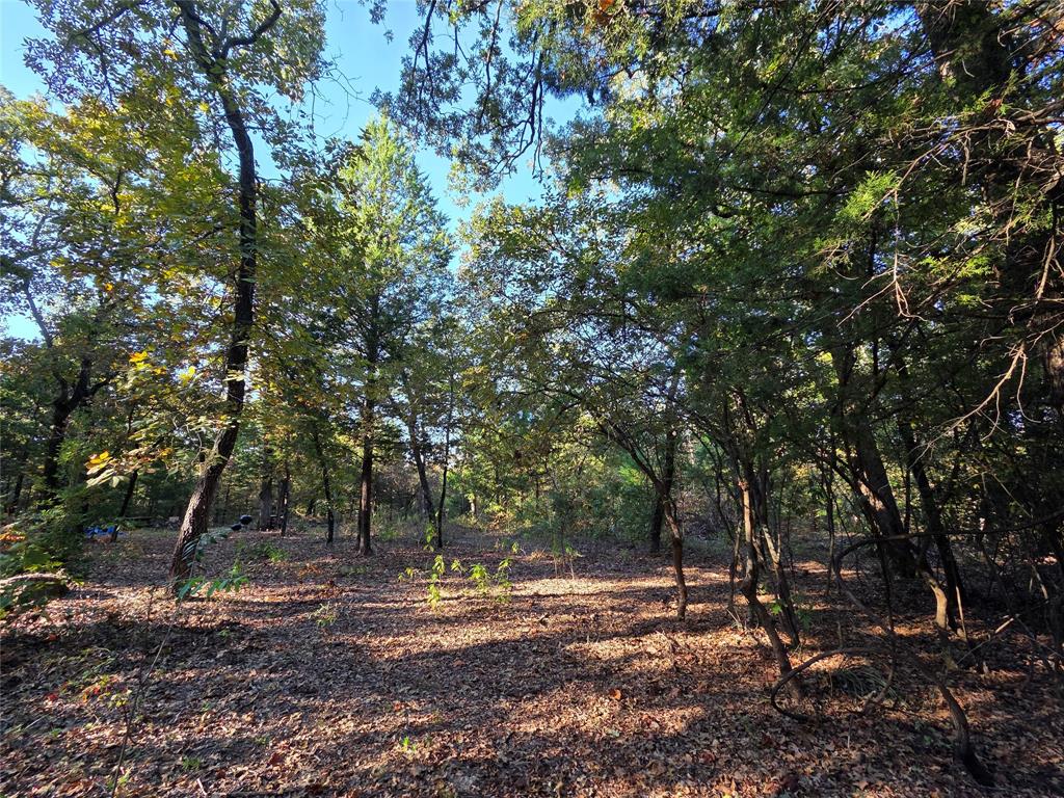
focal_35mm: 13
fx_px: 400
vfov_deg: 89.9
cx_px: 532
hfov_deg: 106.2
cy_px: 399
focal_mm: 2.2
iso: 50
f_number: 2.2
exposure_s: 1/183
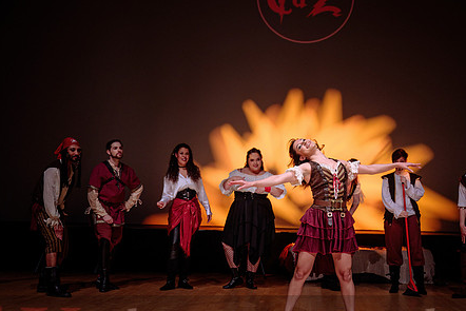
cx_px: 269
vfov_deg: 21.6
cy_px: 186
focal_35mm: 63
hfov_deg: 31.8
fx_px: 816
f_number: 2.8
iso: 1600
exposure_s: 1/250
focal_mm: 48
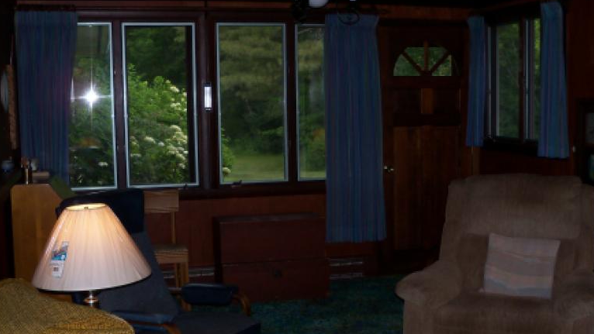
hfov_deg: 40.4
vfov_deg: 23.5
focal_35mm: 51
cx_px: 350
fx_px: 803
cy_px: 200
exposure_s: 1/125
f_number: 3.5
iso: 100
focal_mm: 6.2
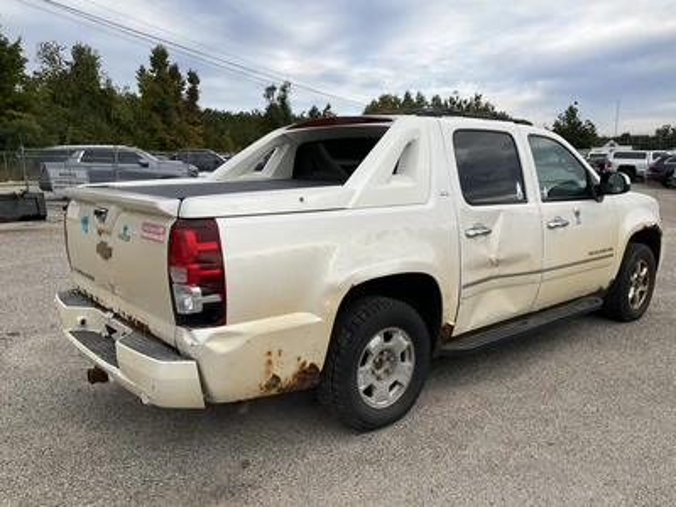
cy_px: 254
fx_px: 566
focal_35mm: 29
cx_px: 338
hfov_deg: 61.7
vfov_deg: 48.2
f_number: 1.8
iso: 25
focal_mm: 3
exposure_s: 1/1015
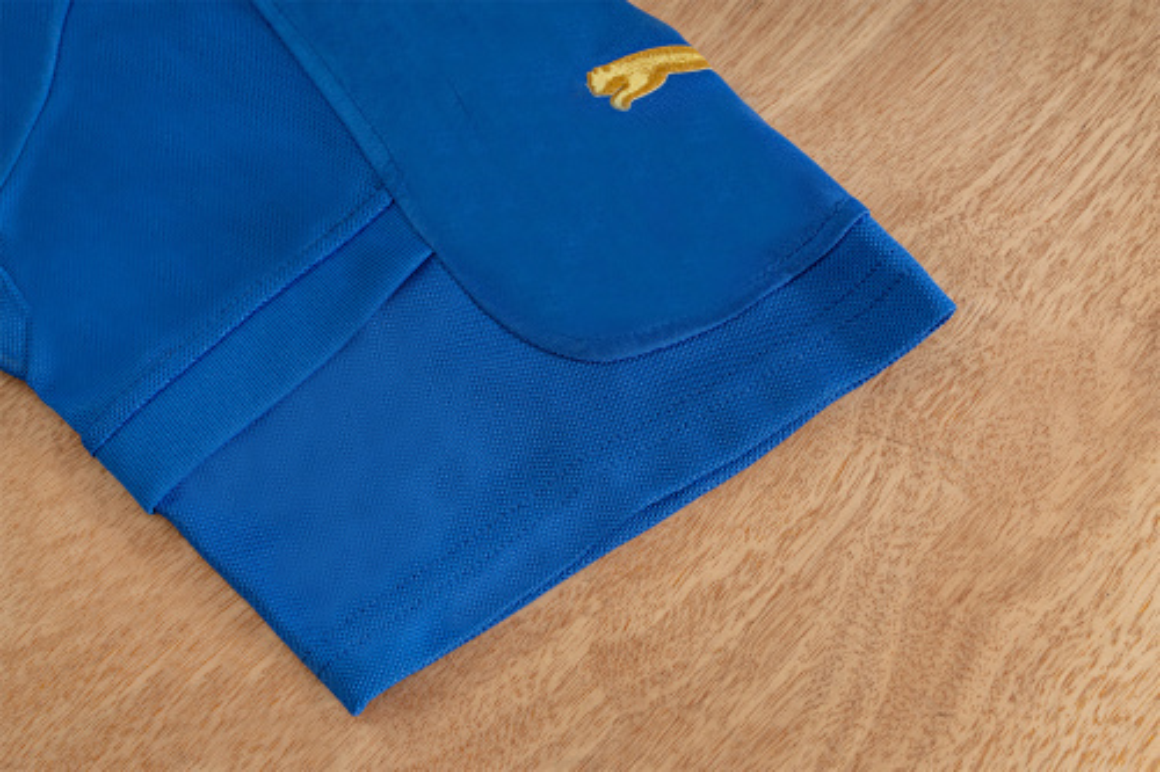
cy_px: 386
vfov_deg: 24.6
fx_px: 1772
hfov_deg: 36.3
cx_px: 580
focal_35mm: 55
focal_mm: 55
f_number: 9
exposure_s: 1/125
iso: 100
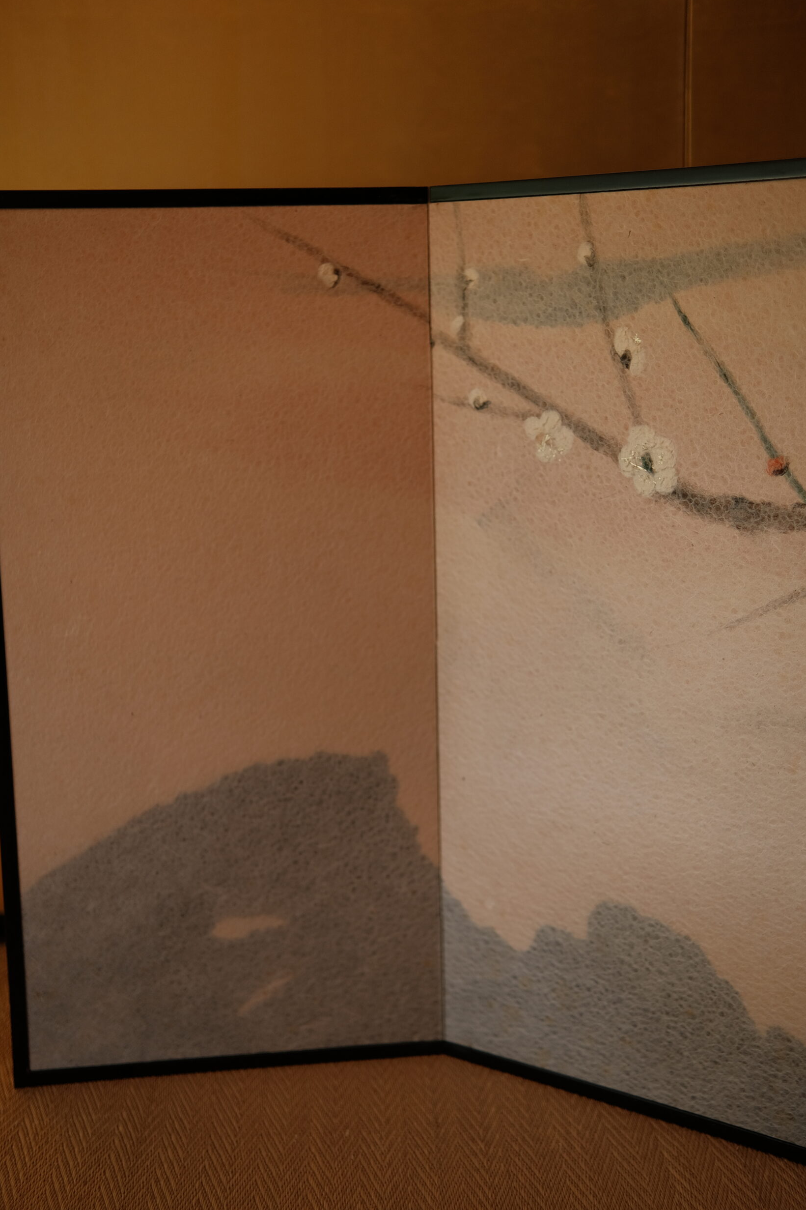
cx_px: 419
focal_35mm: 52
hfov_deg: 26.0
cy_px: 622
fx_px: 1746
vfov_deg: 38.2
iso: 200
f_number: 1.4
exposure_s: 1/200
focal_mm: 33
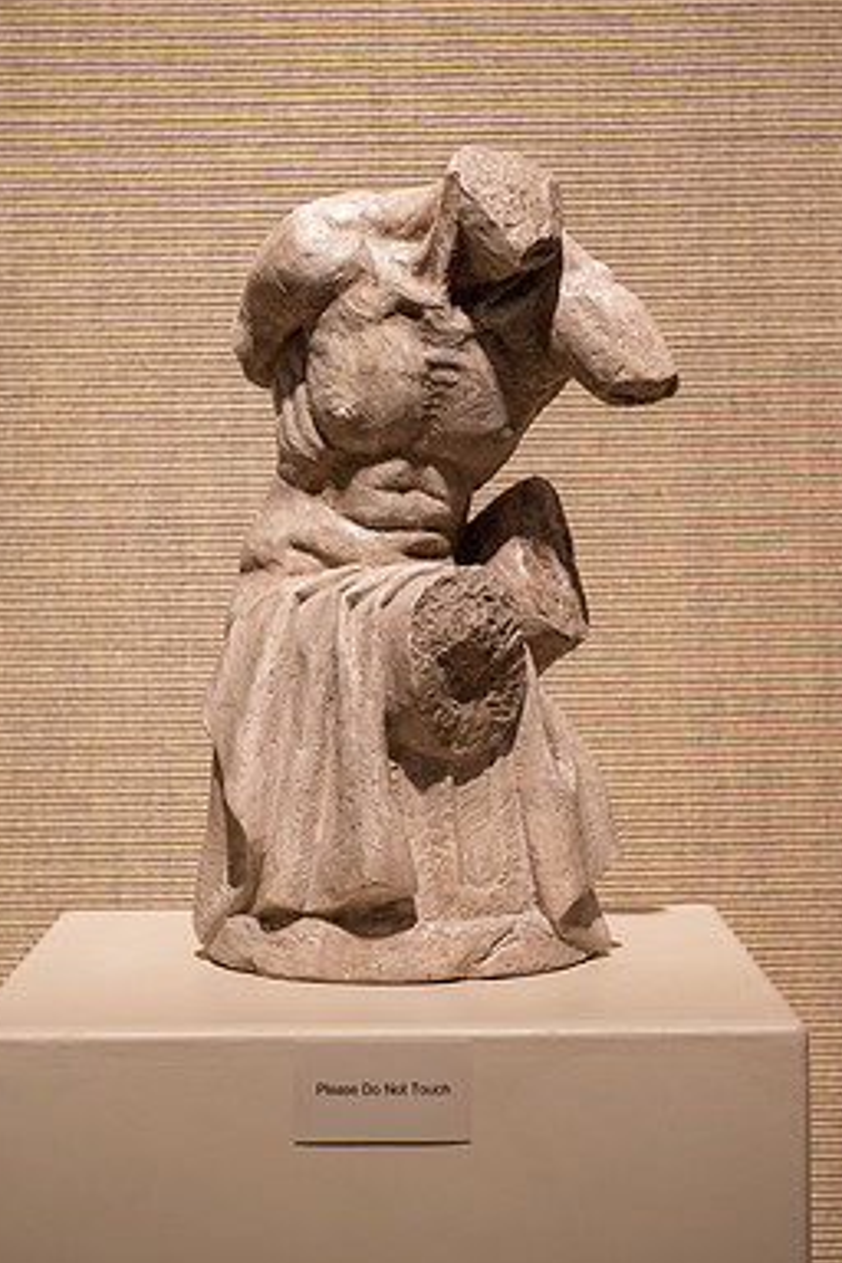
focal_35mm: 82
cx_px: 441
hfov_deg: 16.7
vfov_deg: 24.8
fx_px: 2877
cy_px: 582
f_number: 5.6
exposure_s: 1/60
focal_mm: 70
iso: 1000
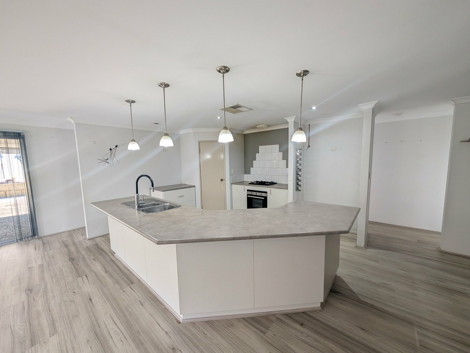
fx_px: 163
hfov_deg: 110.5
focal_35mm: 12
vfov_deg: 94.5
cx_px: 235
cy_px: 176
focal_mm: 2.02
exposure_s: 1/100
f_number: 1.7
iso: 90
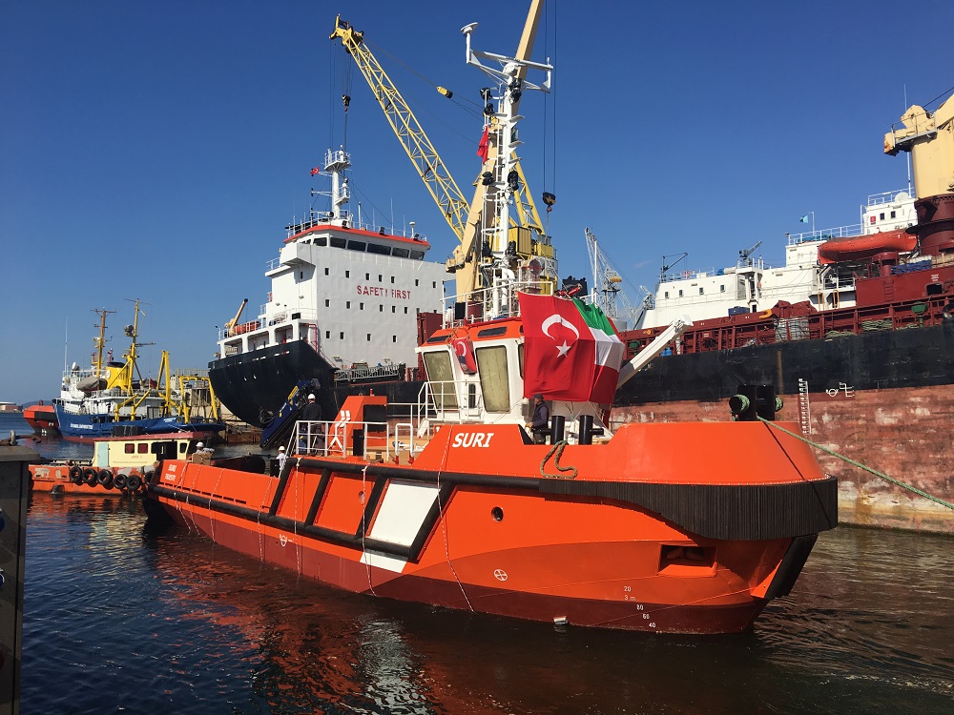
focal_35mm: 29
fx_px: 799
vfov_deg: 48.2
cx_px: 477
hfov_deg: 61.7
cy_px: 358
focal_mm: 4.15
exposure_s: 1/2262
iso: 25
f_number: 2.2
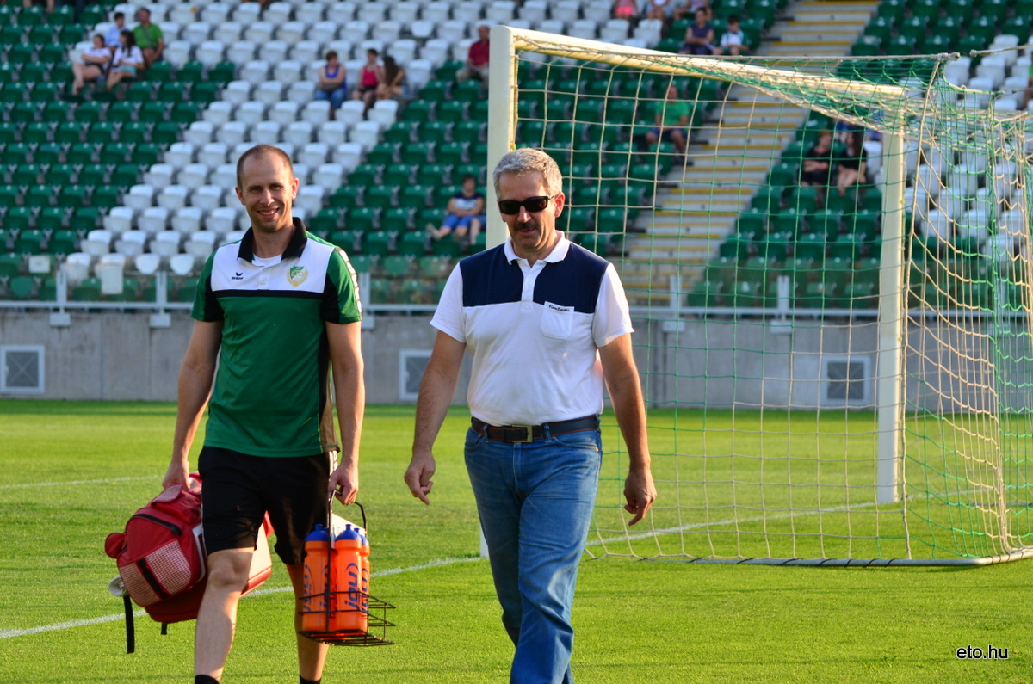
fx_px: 5241
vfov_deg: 7.5
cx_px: 516
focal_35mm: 183
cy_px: 342
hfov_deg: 11.3
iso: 450
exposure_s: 1/500
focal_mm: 122
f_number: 5.6
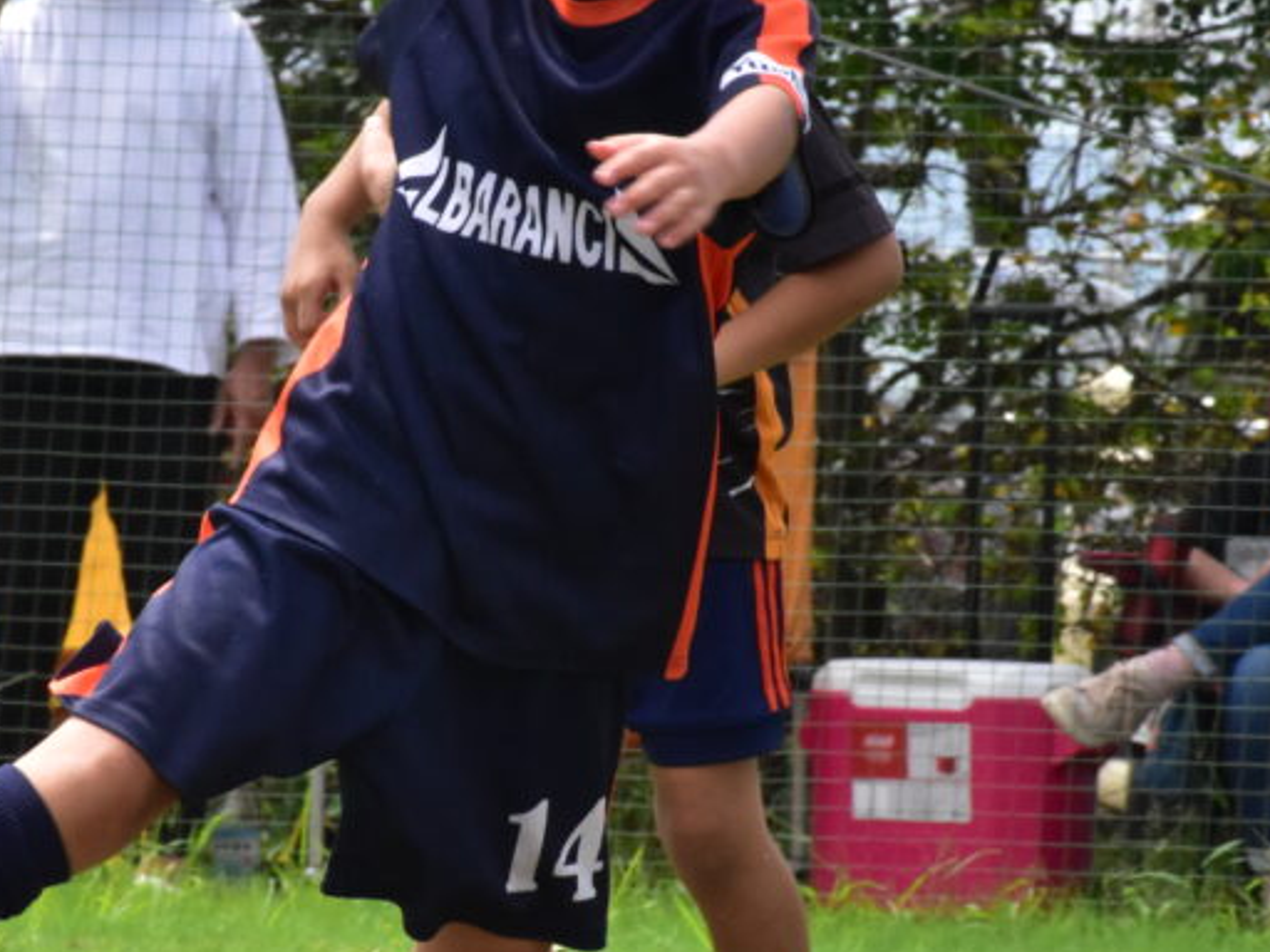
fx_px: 22233
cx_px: 340
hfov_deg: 3.3
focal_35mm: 606
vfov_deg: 2.5
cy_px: 524
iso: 1600
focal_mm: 210
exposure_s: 1/500
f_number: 22
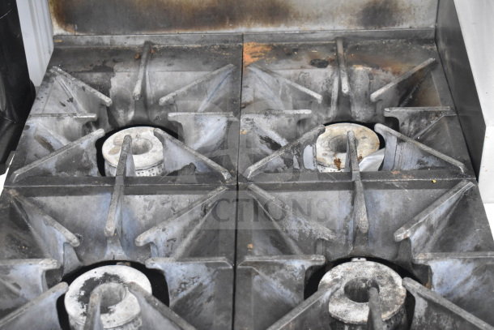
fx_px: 947
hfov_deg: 29.2
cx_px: 247
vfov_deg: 19.7
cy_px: 165
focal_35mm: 69
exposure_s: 1/80
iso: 4500
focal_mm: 46
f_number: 5.3
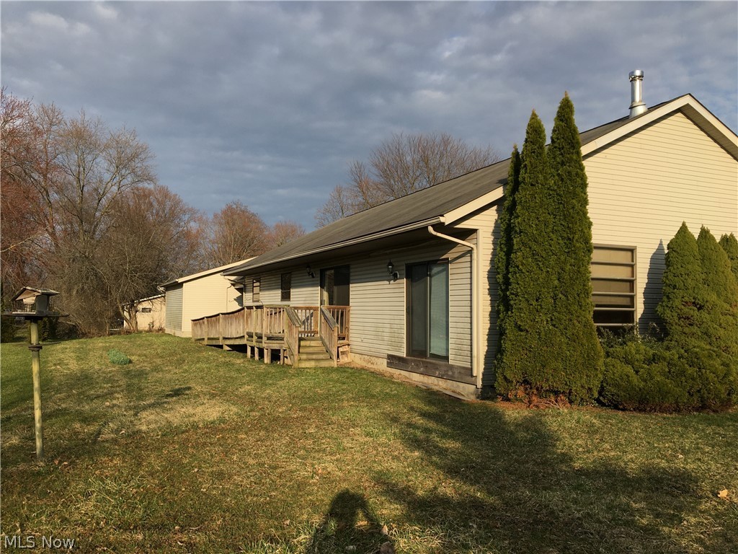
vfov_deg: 48.2
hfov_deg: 61.7
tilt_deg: +4.2
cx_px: 369
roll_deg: -1.6
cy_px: 277
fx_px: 618
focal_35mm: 29
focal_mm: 4.15
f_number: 2.2
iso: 25
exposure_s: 1/1183
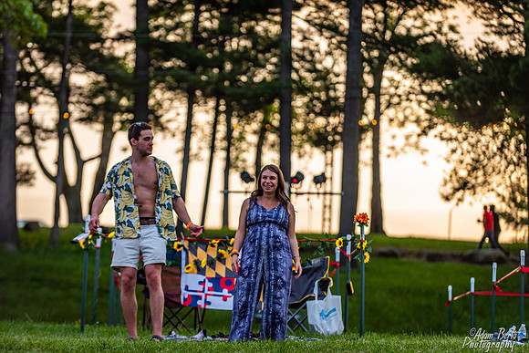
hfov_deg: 13.7
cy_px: 166
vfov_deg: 9.1
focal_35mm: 150
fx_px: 2206
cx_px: 284
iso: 500
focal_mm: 140
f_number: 2.8
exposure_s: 1/250
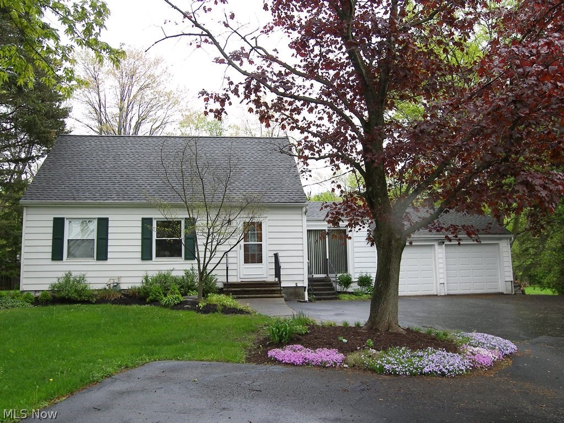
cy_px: 212
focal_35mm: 31
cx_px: 282
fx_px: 505
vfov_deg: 45.4
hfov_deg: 58.4
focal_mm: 6.6
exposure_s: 1/100
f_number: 3.2
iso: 50
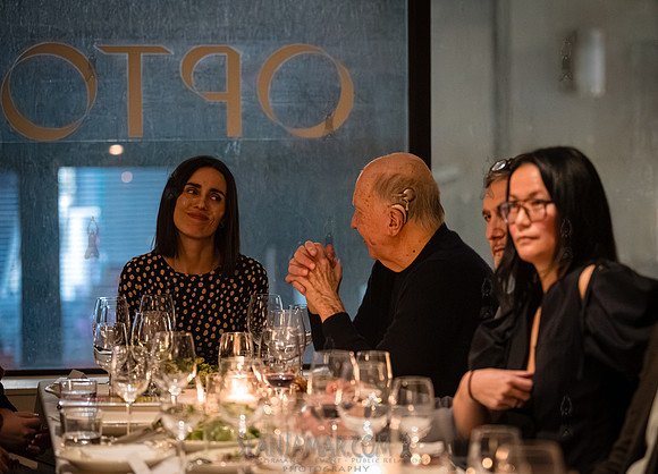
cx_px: 388
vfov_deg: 12.7
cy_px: 252
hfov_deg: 17.5
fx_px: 2131
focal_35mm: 114
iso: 16000
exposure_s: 1/125
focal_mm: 98
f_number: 2.8
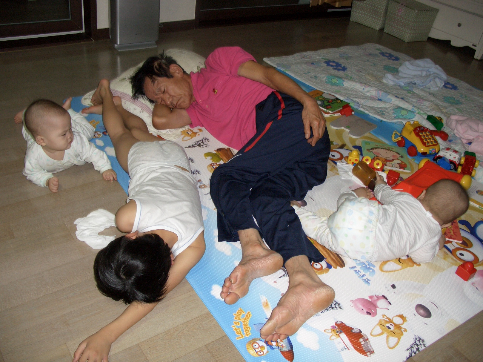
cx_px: 242
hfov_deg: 55.4
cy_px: 181
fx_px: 460
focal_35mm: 33
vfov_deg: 42.9
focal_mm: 7.1
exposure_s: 1/60
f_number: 2.8
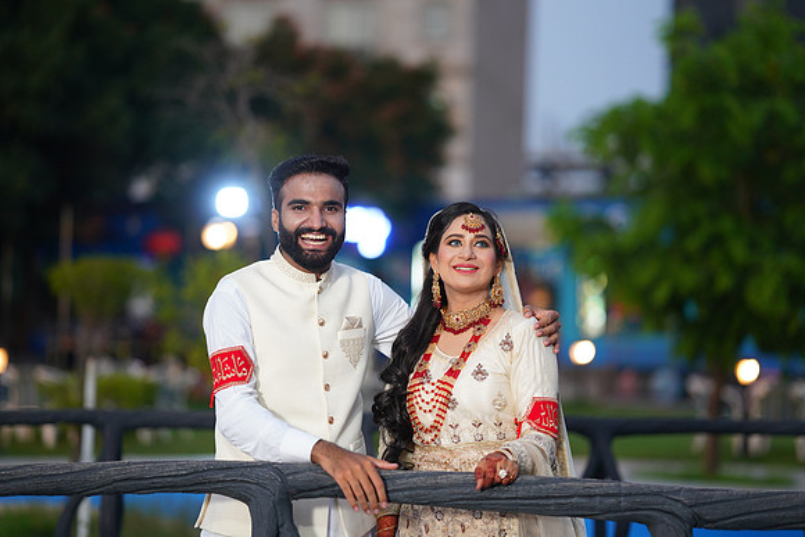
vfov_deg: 16.1
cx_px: 402
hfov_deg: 23.9
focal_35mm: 85
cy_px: 268
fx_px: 1901
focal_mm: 85
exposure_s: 1/200
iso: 640
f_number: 1.4
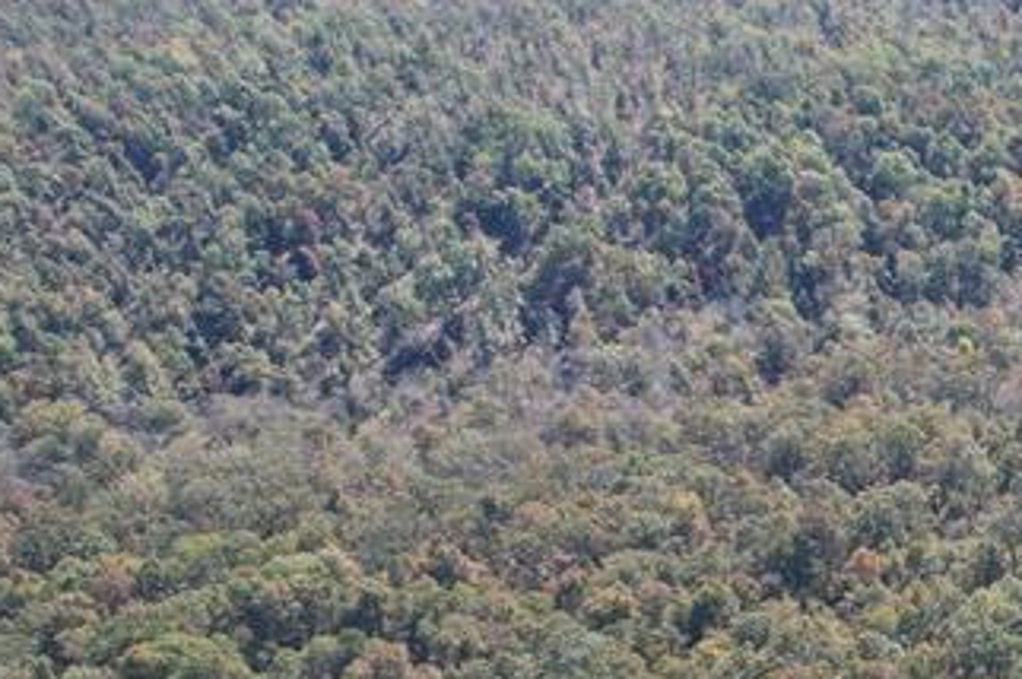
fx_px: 1985
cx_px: 1555
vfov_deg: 19.2
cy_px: 571
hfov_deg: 23.0
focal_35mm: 70
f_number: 2.8
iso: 110
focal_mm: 8.38
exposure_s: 1/500
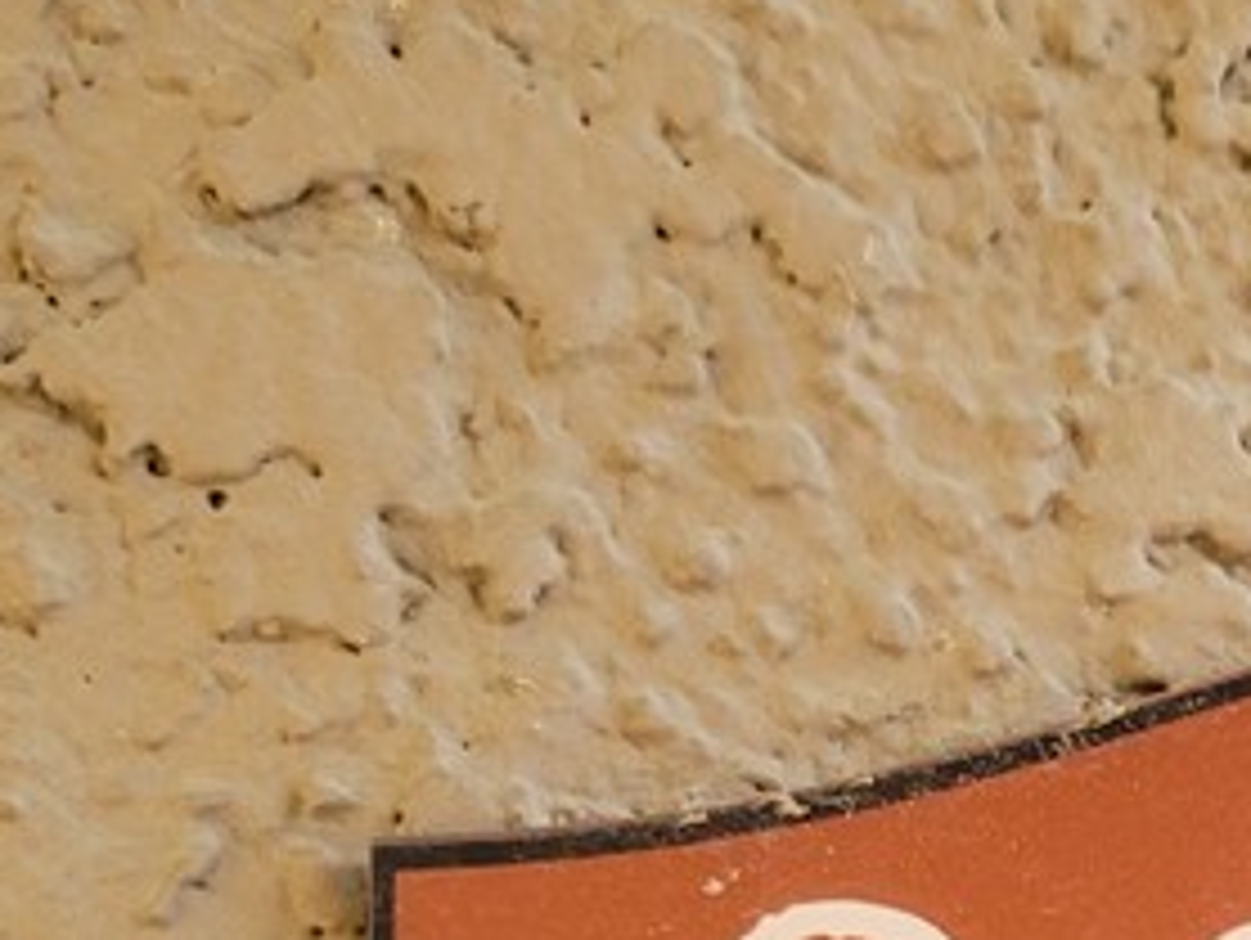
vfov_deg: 15.0
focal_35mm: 92
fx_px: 3328
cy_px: 1376
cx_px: 1332
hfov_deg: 20.4
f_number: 1.8
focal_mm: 7
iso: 250
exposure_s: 1/120
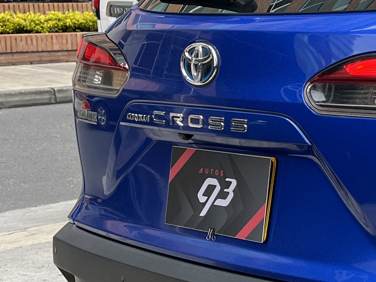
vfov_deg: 15.2
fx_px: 1054
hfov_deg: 17.5
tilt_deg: -9.9
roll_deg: -0.5
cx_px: 616
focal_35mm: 97
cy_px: 159
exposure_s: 1/289
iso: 40
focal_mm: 5.1
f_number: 1.6
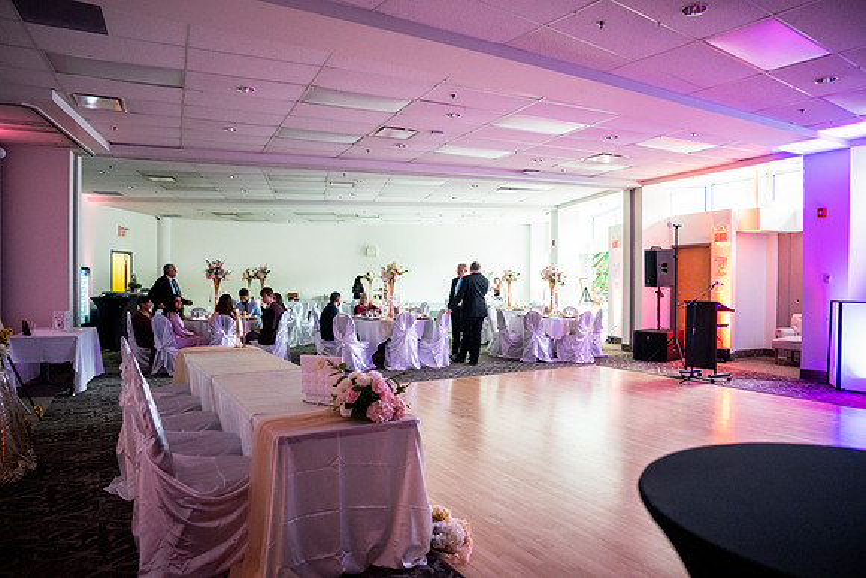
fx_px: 577
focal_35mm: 24
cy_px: 289
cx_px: 433
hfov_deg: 73.7
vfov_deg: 53.2
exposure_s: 1/160
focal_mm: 24
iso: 6400
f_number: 2.8
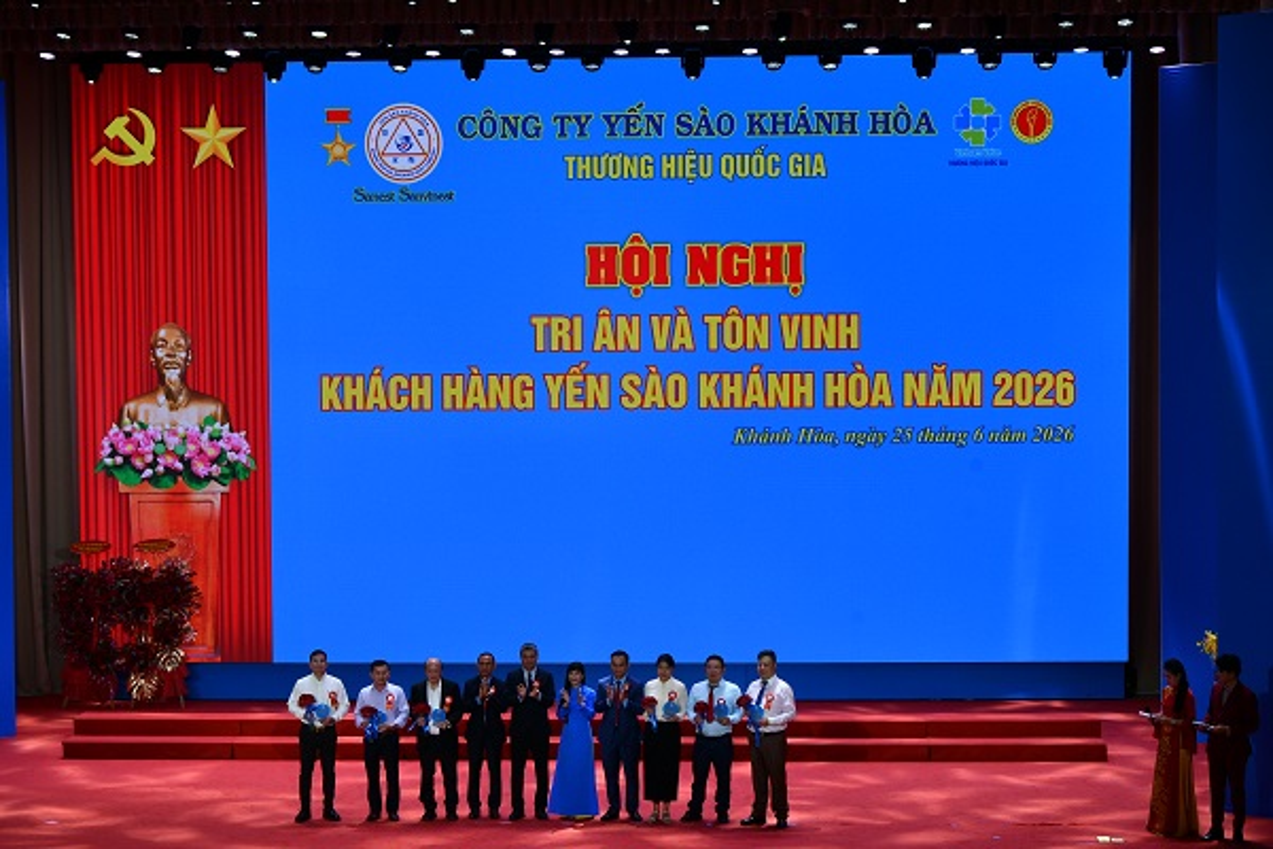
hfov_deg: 28.1
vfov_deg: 18.9
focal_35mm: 72
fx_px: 2546
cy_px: 424
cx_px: 636
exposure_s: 1/80
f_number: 11
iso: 400
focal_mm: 48
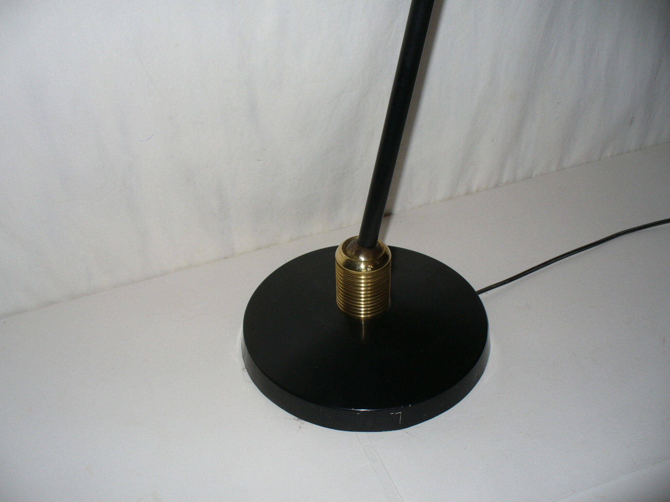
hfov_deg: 50.1
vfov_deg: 38.7
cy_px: 251
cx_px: 335
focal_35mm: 37
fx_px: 716
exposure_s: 1/30
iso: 80
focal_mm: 6.1
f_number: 2.8
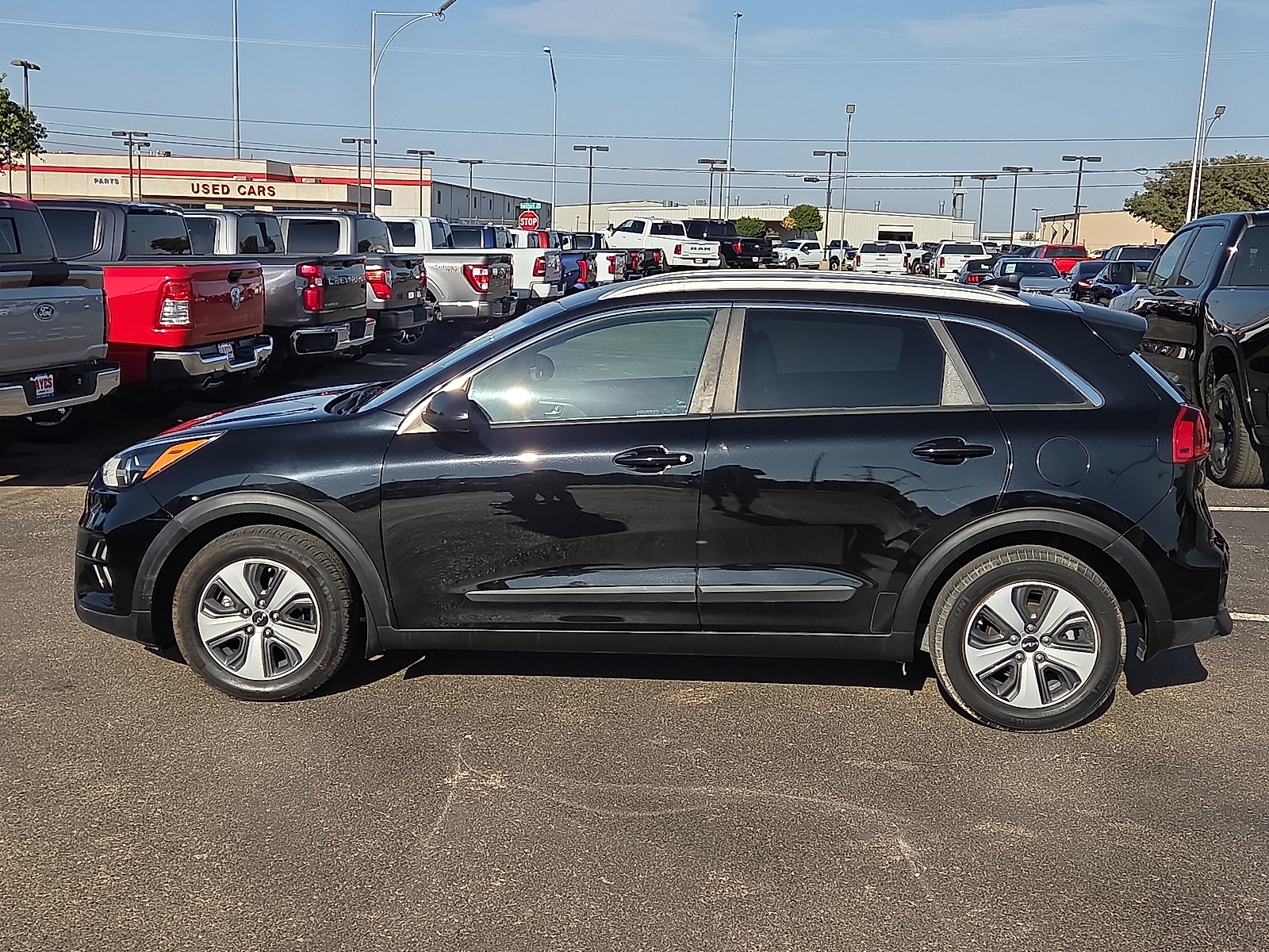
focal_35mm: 42
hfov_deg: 44.8
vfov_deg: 34.3
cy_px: 476
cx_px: 634
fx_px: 1540
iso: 25
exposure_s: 1/2000
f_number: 1.8
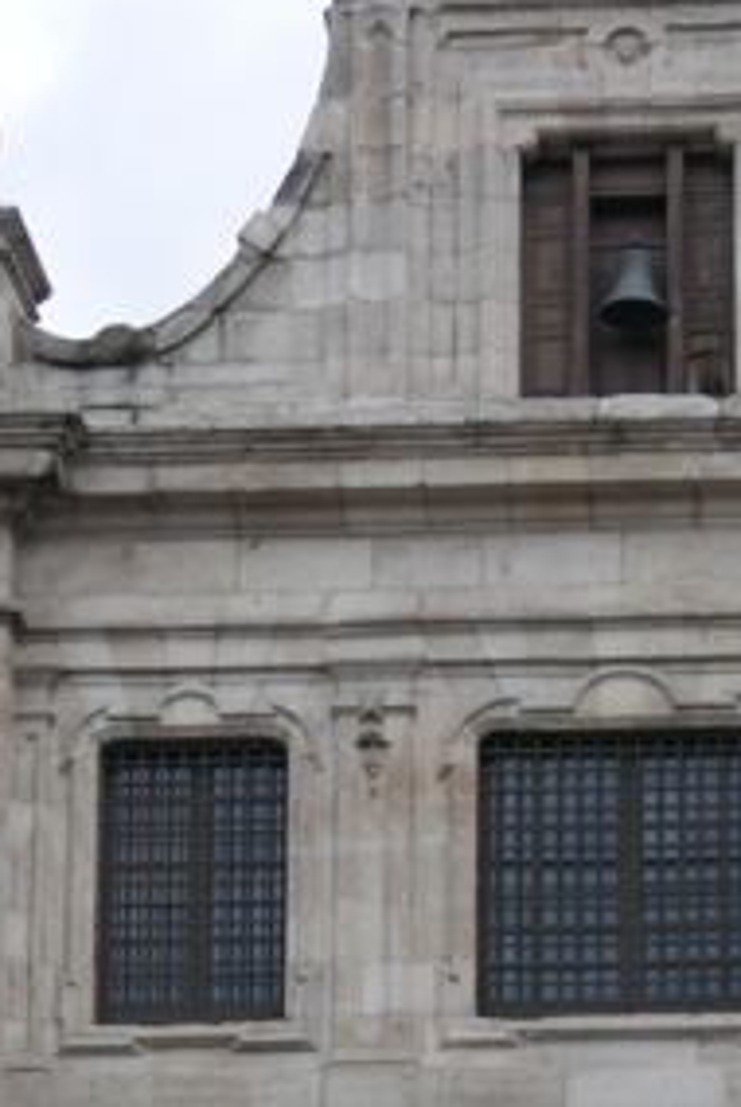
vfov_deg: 14.1
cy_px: 1547
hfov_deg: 9.9
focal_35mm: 138
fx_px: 4250
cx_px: 696
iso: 320
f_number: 2.7
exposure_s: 1/100
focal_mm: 22
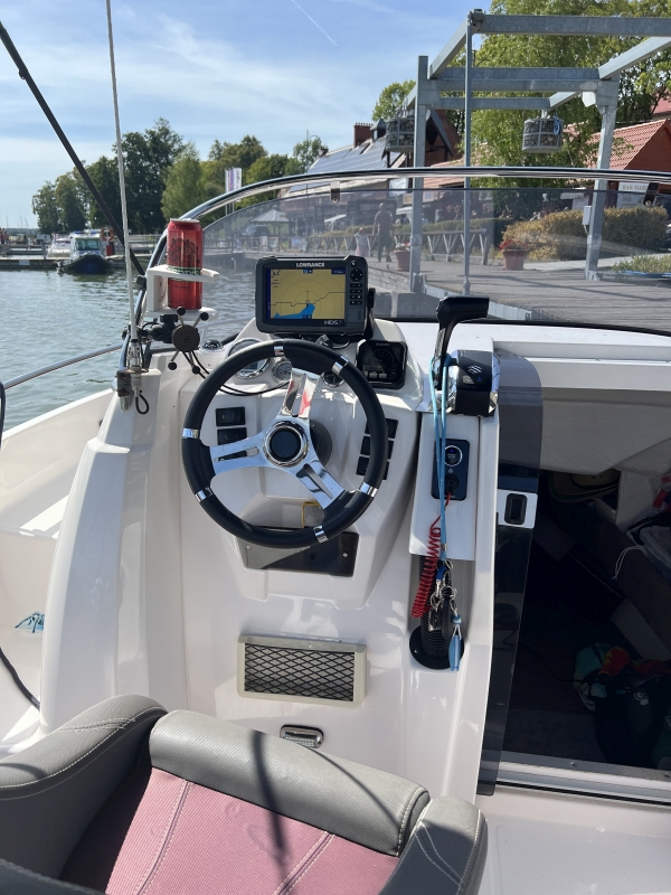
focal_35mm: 26
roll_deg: -0.6
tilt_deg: -17.1
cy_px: 448
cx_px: 336
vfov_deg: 67.3
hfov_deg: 53.1
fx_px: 672
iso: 50
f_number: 1.5
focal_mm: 5.7
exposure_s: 1/2513
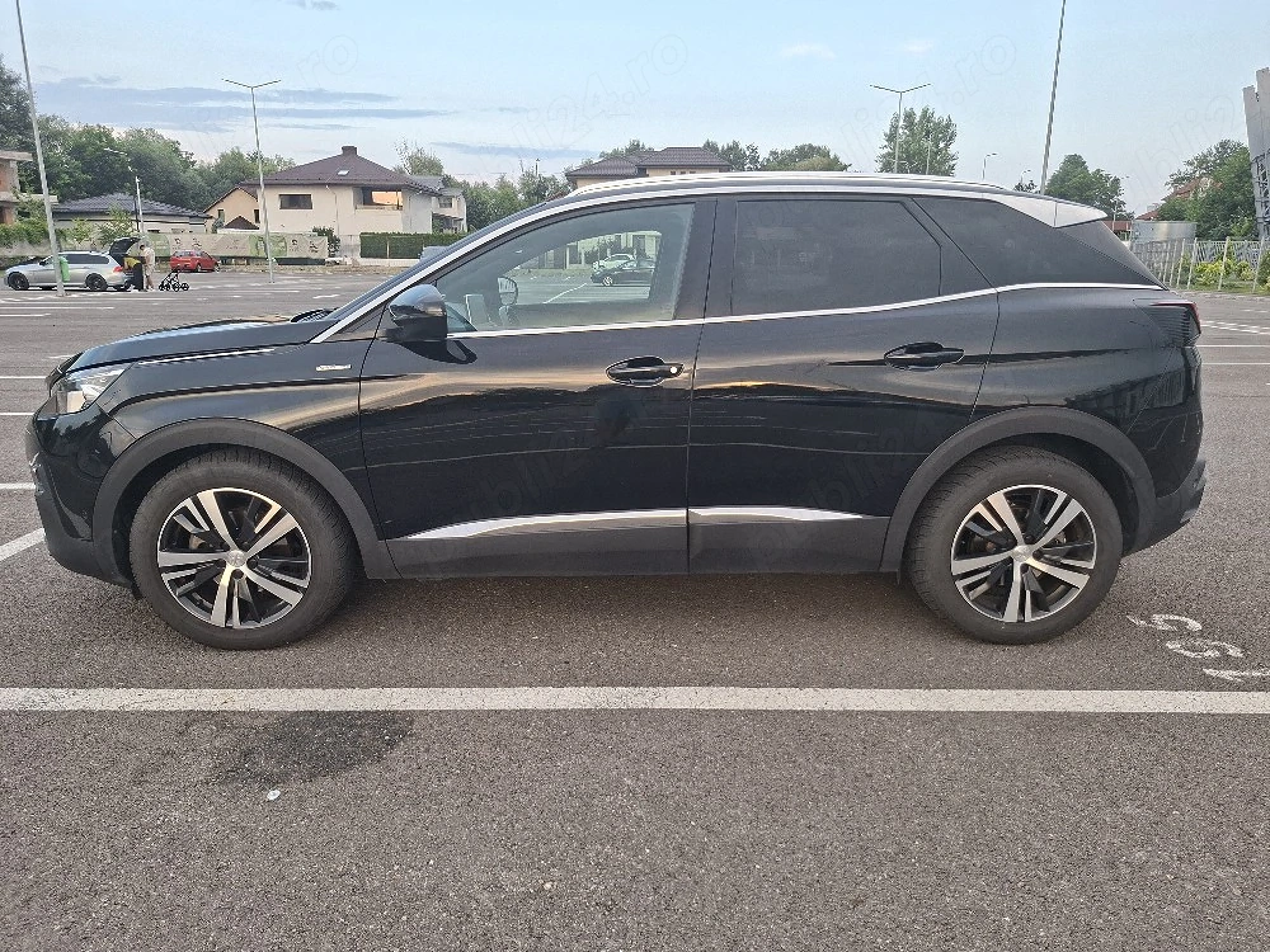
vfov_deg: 58.9
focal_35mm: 23
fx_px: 844
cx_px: 635
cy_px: 476
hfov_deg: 73.9
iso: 50
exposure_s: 1/135
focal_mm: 5.54
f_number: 1.8
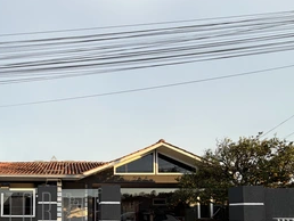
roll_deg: -0.2
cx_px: 57
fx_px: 221
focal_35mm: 26
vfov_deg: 47.4
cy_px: 202
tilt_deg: +3.4
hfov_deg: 61.5
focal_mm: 2.22
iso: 50
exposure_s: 1/416
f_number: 2.2
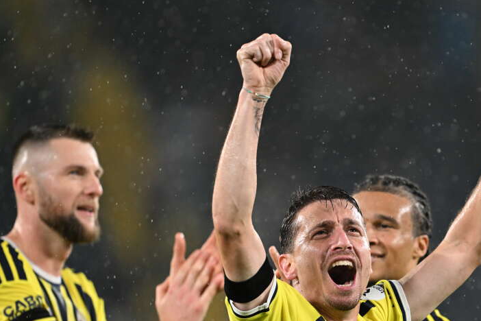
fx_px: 9739
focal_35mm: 729
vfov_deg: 1.9
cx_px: 345
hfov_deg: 2.8
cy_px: 248
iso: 2000
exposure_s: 1/1600
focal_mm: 400
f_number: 2.8
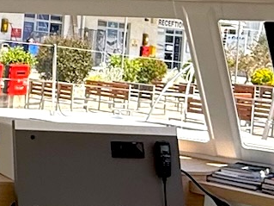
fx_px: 712
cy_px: 26
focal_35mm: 90
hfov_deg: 19.4
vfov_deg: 16.2
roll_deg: -4.2
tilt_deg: +1.1
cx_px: -119
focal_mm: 2.22
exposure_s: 1/472
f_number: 2.2
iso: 64
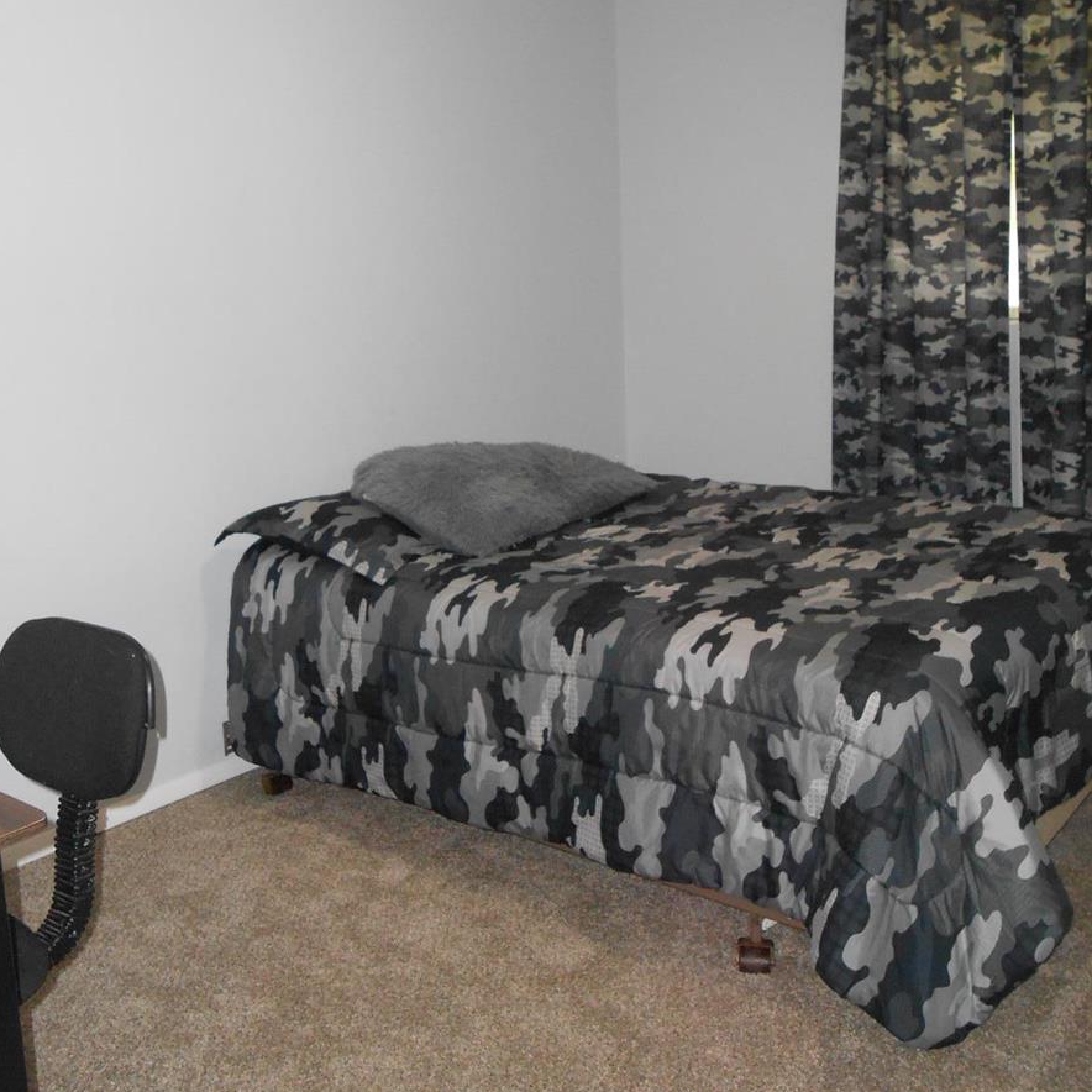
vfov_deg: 45.7
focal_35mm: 36
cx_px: 542
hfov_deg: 46.0
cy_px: 424
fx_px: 1285
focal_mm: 5.3
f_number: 3.8
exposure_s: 1/25
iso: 400
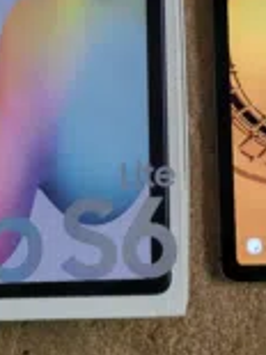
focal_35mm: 62
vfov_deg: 30.6
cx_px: 181
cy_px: 80
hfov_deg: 23.5
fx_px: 636
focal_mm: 5
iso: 250
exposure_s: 1/50
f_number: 1.8
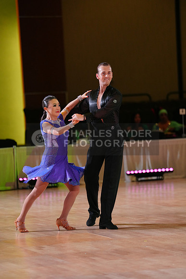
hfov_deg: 6.9
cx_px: 93
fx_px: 1549
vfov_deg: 10.3
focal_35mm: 200
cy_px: 140
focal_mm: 200
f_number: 2.8
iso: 2000
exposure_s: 1/400
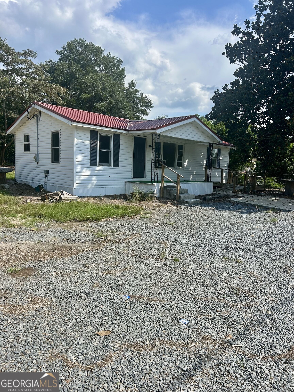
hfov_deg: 53.1
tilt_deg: -5.5
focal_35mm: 26
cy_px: 196
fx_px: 294
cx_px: 147
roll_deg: -2.5
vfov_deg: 67.3
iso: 50
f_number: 1.5
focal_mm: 5.7
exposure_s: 1/3460
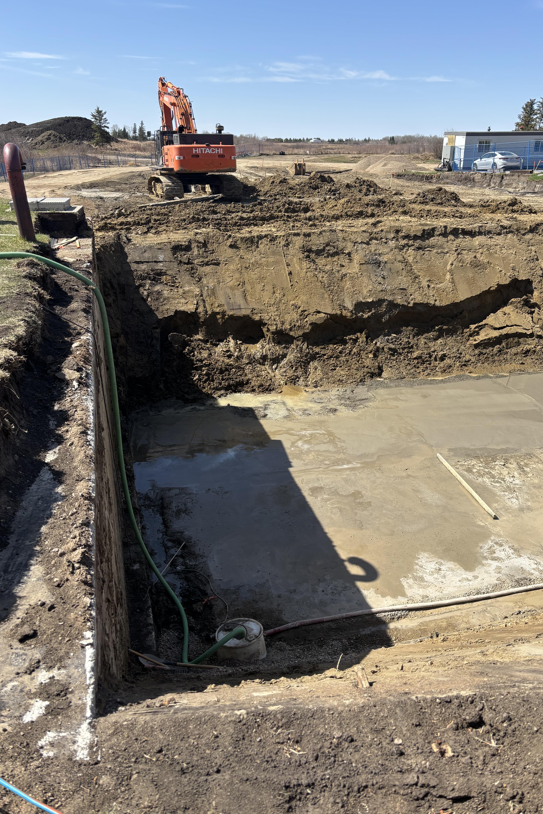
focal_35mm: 28
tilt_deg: -22.1
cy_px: 401
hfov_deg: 46.3
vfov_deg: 65.5
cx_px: 300
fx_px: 633
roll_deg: -1.1
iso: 50
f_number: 1.6
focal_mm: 5.96
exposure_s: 1/2710
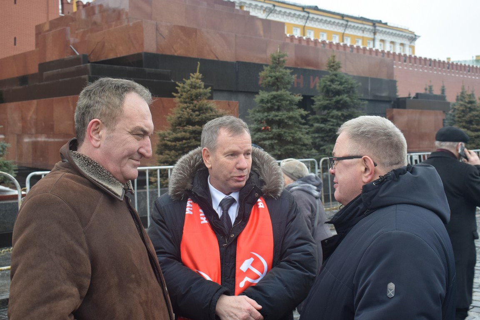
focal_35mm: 36
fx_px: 480
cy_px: 160
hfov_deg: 53.1
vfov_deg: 36.9
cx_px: 240
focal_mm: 24
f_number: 5.6
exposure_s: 1/125
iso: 400
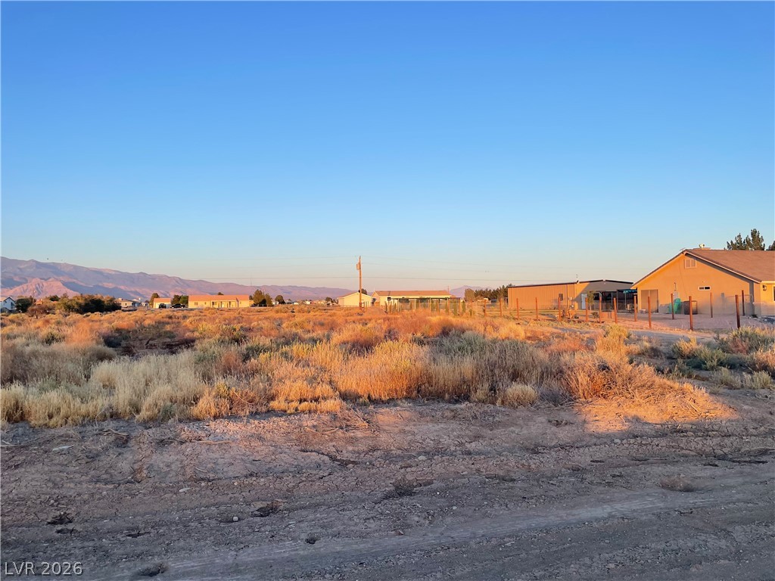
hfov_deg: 67.3
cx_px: 388
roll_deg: +1.3
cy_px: 290
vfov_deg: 53.1
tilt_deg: +2.3
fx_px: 582
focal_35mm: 26
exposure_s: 1/849
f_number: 1.6
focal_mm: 4.2
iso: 32
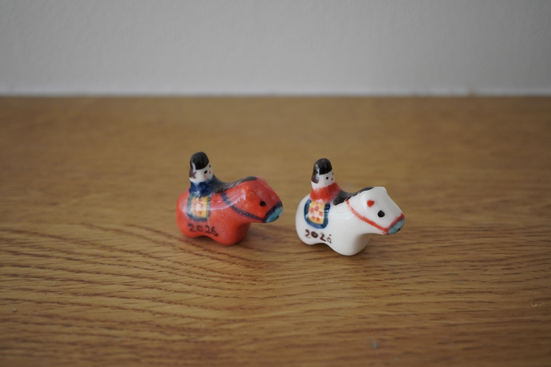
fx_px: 689
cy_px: 184
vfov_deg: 29.9
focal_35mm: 45
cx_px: 276
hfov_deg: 43.6
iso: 500
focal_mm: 30
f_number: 3.5
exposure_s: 1/50
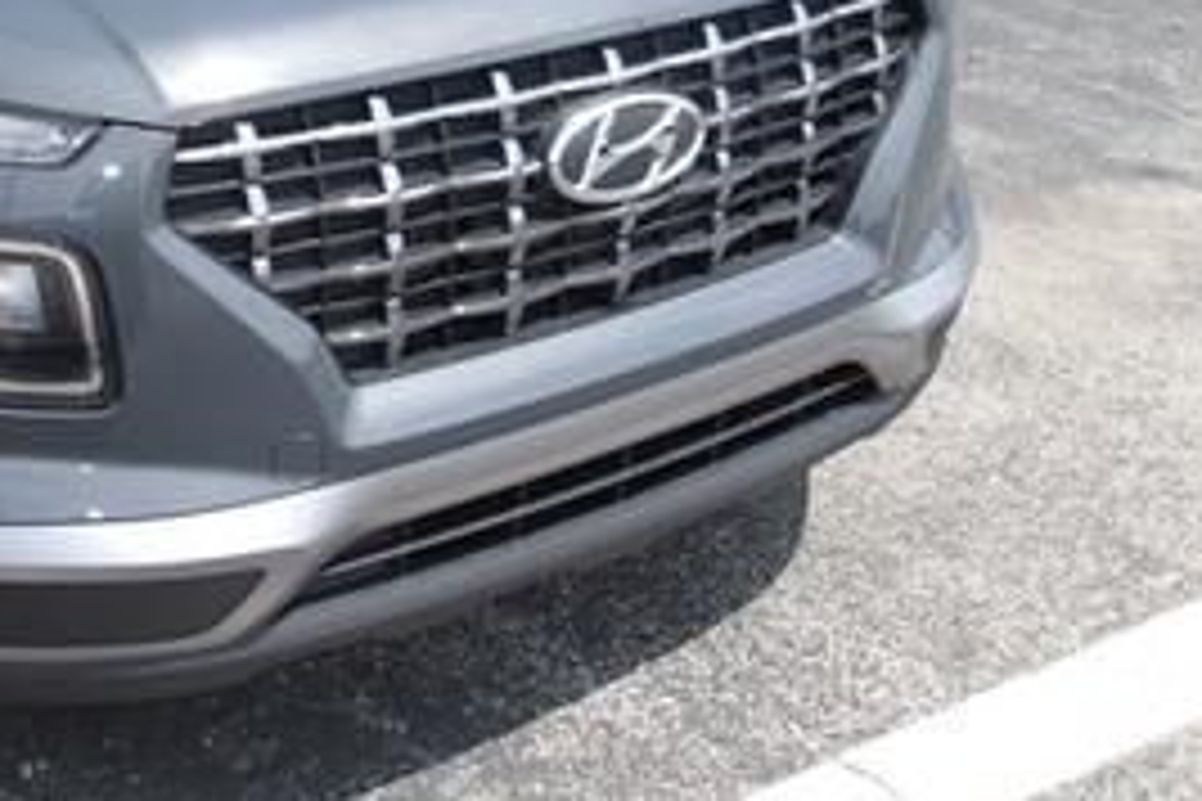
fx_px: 1769
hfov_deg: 35.0
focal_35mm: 53
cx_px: 86
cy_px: 108
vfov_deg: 24.9
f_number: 3
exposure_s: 1/748
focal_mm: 4.9
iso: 100
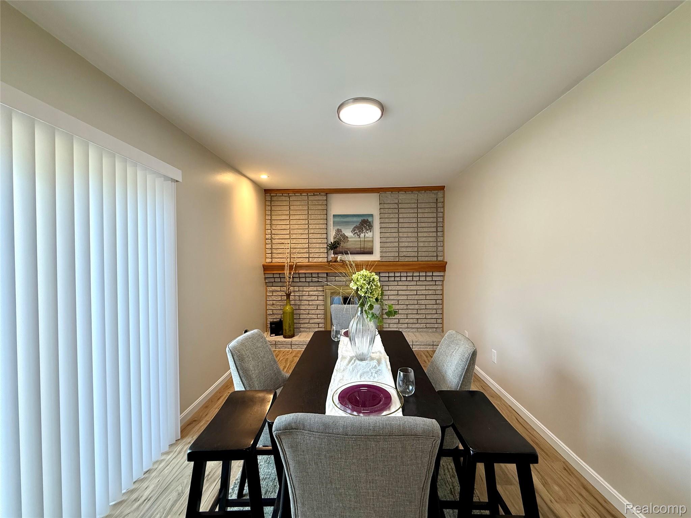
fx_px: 279
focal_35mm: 14
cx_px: 346
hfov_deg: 102.1
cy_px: 259
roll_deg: +0.2
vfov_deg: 85.7
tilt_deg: -0.6
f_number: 2.2
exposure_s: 1/60
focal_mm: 2.22
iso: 160
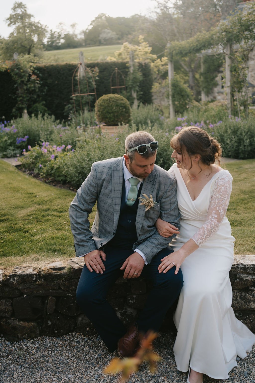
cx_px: 128
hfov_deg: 37.9
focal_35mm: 35
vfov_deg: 54.4
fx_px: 372
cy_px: 192
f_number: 2.5
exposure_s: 1/320
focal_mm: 35
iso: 100
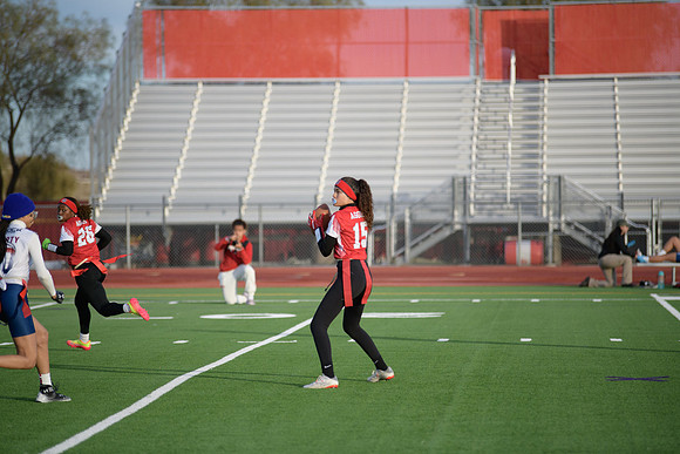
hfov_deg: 11.7
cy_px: 227
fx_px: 3306
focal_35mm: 175
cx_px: 340
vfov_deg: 7.9
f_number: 2.8
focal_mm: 175
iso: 640
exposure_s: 1/4000
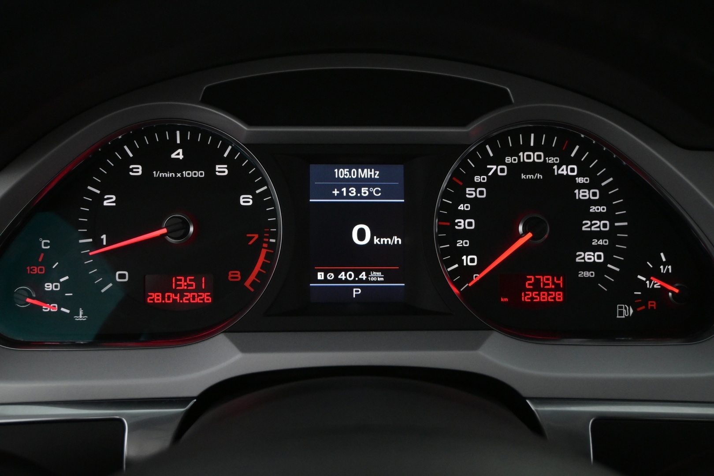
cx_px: 357
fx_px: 714
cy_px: 238
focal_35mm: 36
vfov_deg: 36.9
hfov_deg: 53.1
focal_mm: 24
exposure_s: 1/100
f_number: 5
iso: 2500
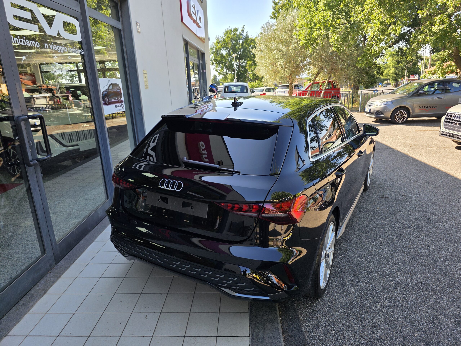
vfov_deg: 58.9
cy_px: 173
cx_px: 230
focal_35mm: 23
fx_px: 306
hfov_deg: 73.9
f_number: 1.7
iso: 32
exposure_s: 1/359
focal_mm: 6.3
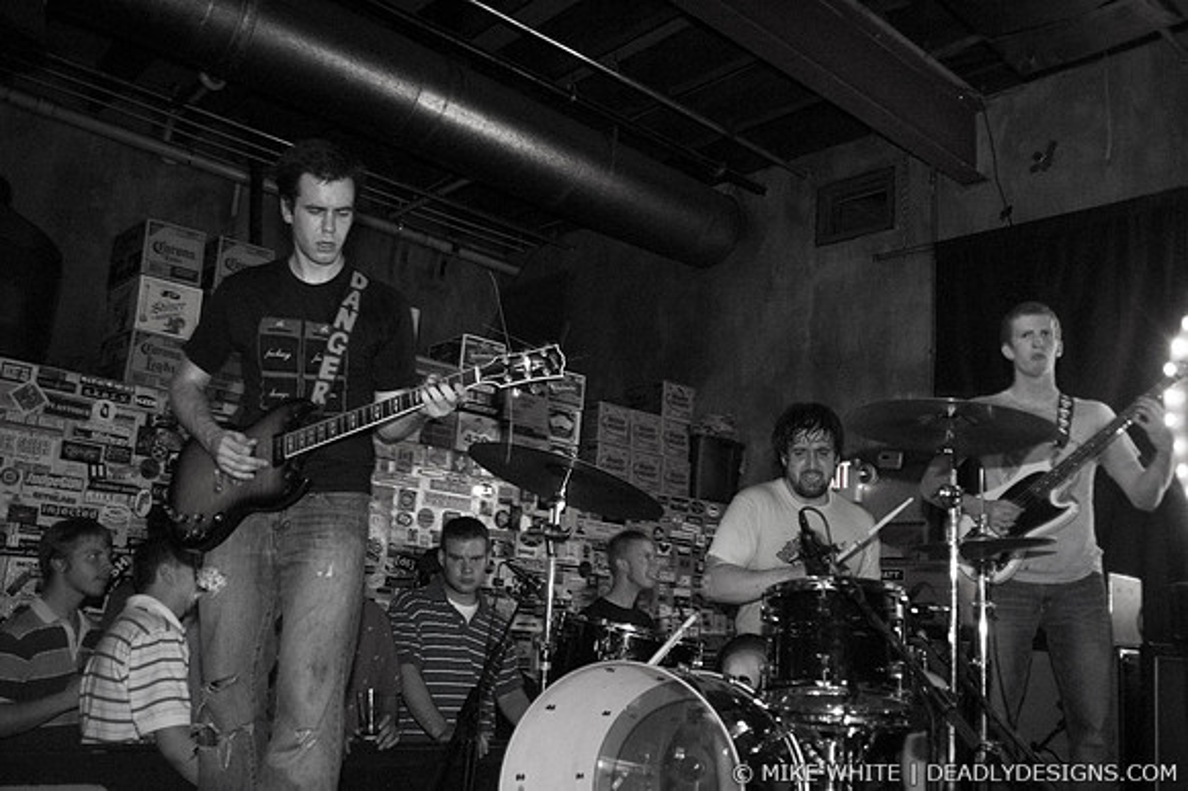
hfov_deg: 62.0
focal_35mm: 30
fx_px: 989
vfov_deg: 43.6
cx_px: 594
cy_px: 396
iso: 800
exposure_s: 1/10
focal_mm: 20
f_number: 2.8
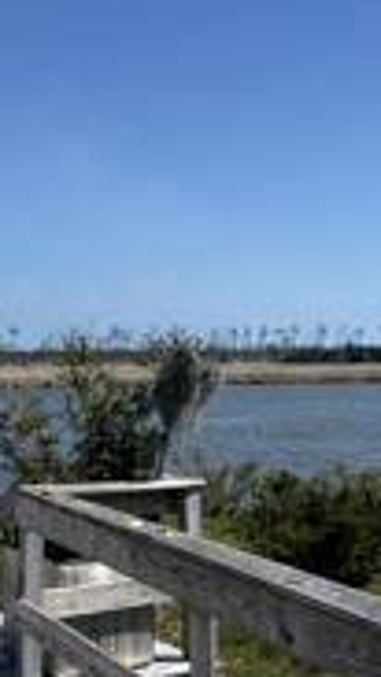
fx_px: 1113
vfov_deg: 33.8
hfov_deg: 19.4
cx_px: 148
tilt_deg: -0.9
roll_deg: +1.0
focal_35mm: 62
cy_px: 381
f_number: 1.5
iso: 50
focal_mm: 5.7
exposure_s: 1/6211
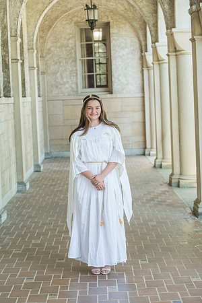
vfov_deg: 24.8
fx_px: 690
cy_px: 152
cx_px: 101
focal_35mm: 82
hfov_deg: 16.7
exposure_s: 1/200
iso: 320
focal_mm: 82
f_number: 4
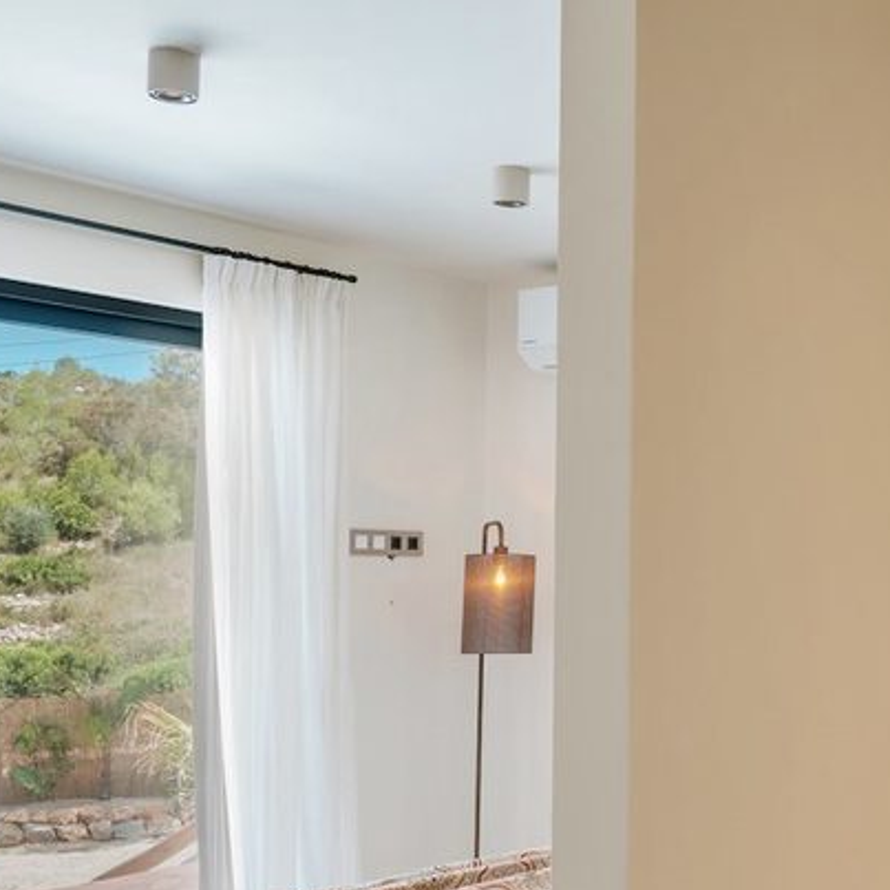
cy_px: 560
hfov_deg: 26.0
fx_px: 1620
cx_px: 1170
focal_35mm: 56
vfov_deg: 30.6
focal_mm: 16.5
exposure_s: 1/80
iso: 50
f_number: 10
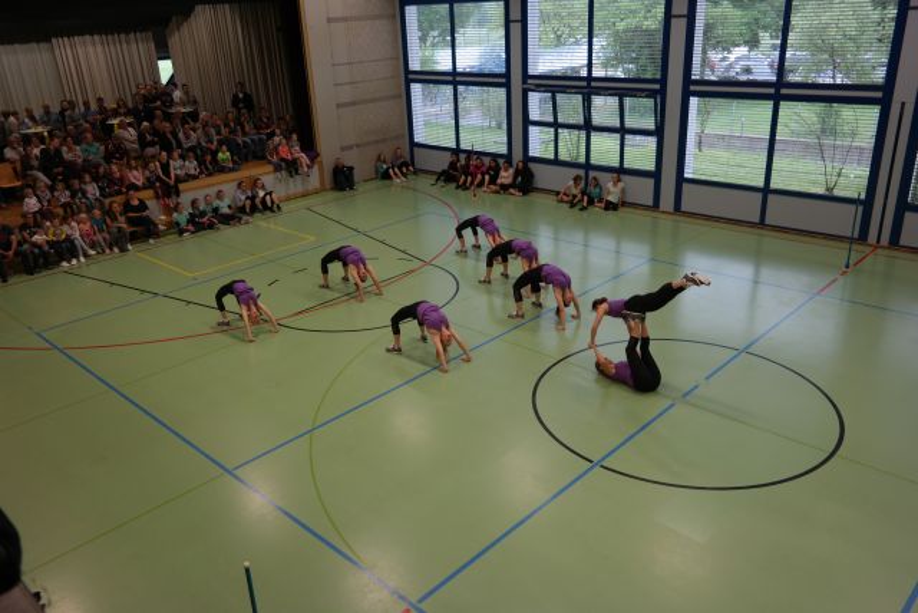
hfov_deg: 67.4
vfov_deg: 48.0
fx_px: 689
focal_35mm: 27
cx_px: 459
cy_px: 306
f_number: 3.5
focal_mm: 18
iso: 200
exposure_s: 1/40
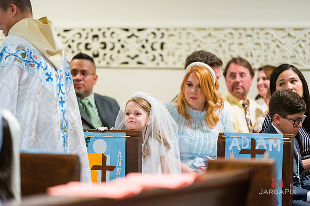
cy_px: 103
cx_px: 155
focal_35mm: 200
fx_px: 1721
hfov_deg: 10.3
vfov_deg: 6.9
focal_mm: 200
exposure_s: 1/200
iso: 6400
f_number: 3.2
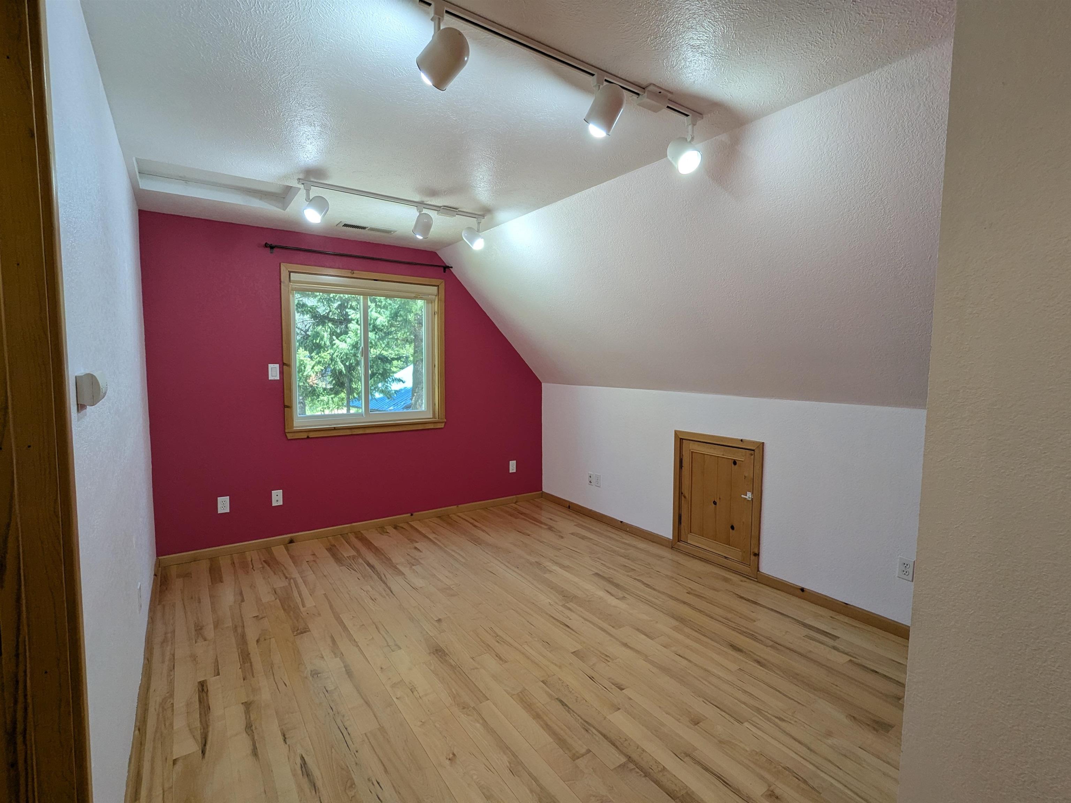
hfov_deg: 94.5
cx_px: 536
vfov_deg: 78.1
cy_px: 402
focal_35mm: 16
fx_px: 495
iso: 90
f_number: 2.2
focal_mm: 2.35
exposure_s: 1/120
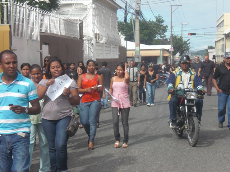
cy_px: 86
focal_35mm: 87
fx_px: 578
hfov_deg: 22.5
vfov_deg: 17.0
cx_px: 115
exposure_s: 1/320
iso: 64
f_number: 5
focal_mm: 14.49
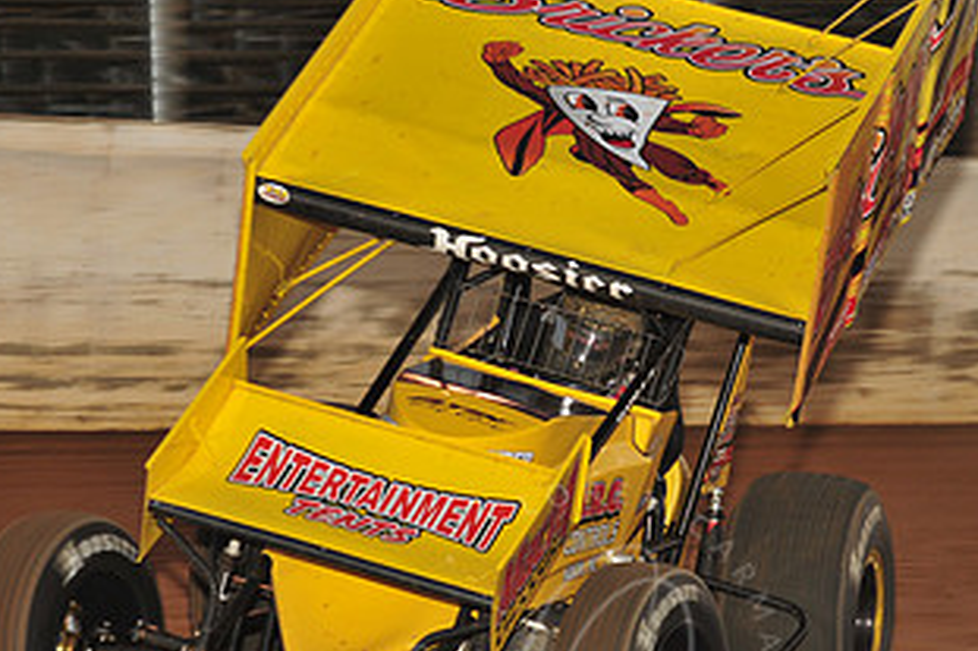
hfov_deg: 7.6
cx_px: 591
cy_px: 381
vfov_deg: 5.1
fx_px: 7331
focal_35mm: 270
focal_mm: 145
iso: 640
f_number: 6.3
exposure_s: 1/320
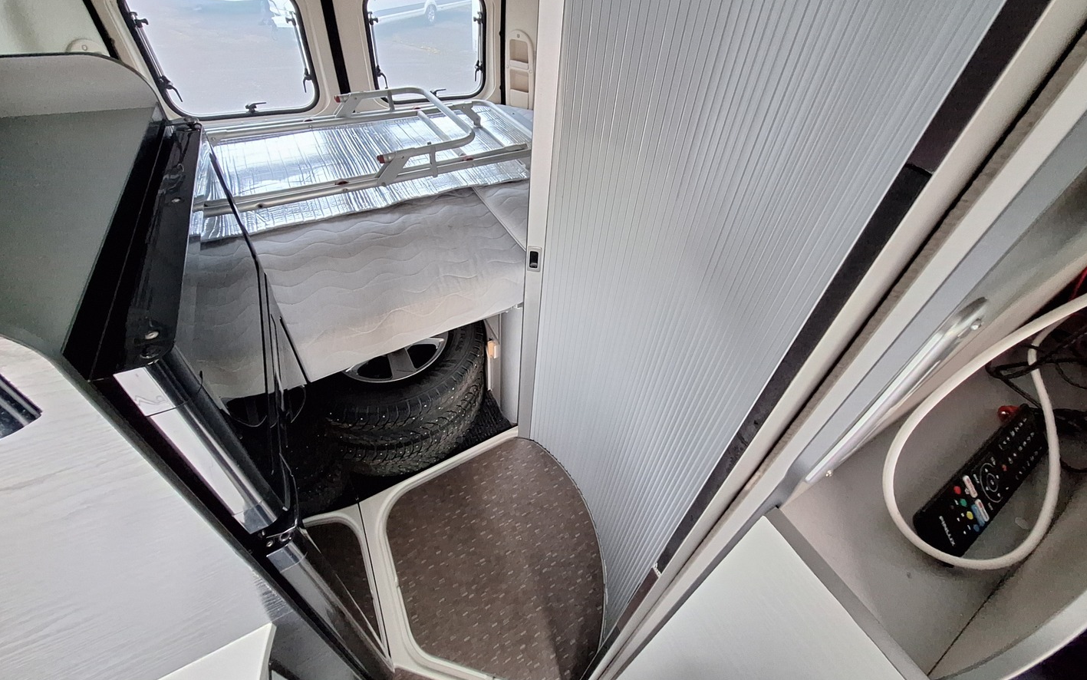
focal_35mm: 14
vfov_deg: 77.8
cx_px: 552
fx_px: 415
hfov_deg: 105.3
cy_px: 273
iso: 500
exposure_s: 1/20
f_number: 2.2
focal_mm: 1.74
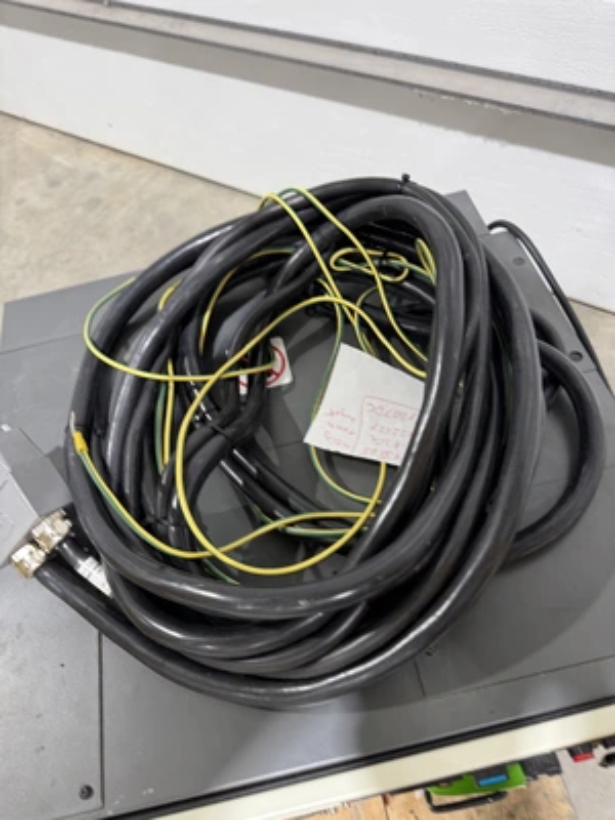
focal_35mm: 24
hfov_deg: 56.8
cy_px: 410
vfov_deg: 71.6
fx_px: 569
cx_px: 308
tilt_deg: -58.5
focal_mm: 6.76
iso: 125
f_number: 1.78
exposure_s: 1/60
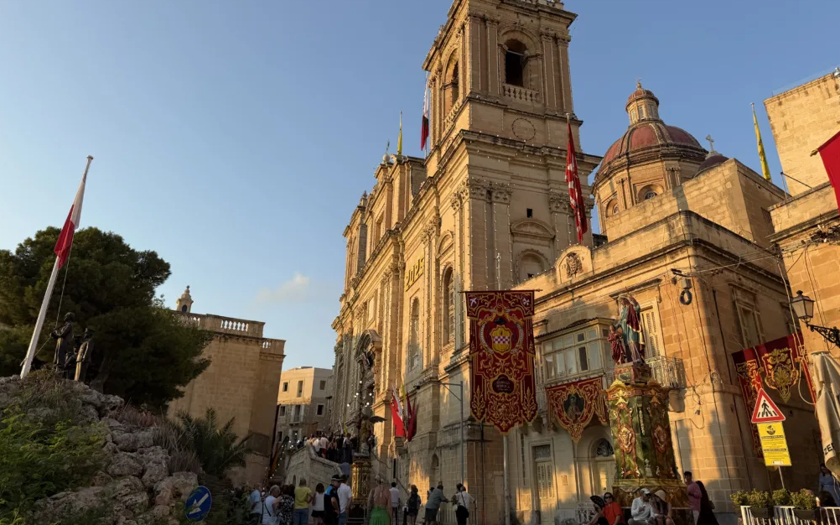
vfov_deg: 47.4
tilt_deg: +25.3
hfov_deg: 70.4
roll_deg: -2.8
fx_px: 595
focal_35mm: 26
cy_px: 216
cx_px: 423
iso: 80
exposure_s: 1/1812
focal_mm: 6.76
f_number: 1.78
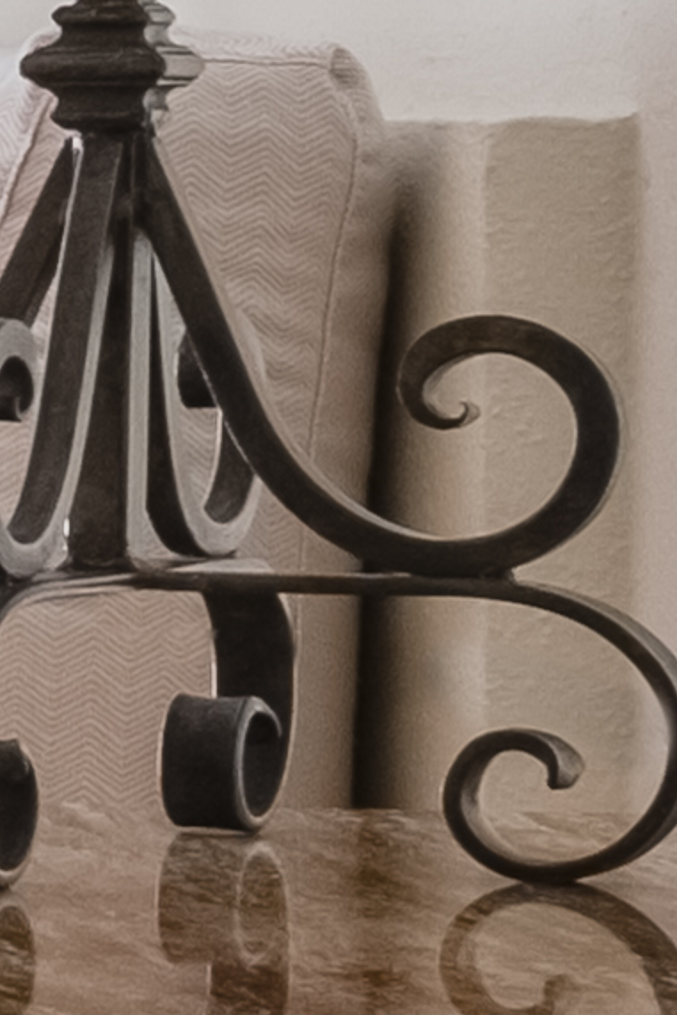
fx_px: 7357
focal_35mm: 261
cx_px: -4710
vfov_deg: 7.9
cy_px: 232
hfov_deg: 3.6
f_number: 9
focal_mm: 15.9
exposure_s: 1/40
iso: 320
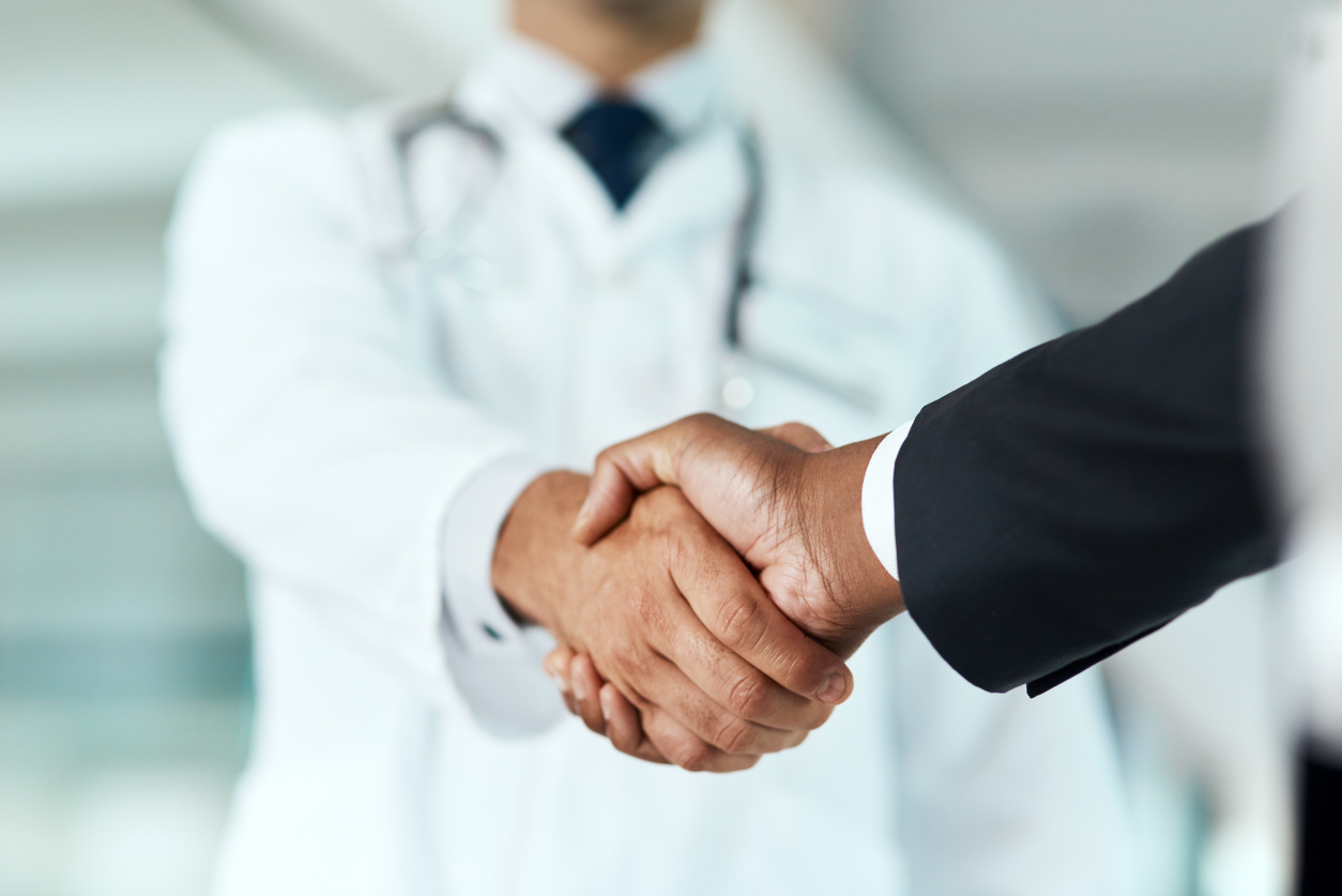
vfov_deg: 16.1
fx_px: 3170
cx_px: 671
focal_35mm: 85
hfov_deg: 23.9
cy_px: 448
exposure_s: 1/320
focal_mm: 85
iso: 400
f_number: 2
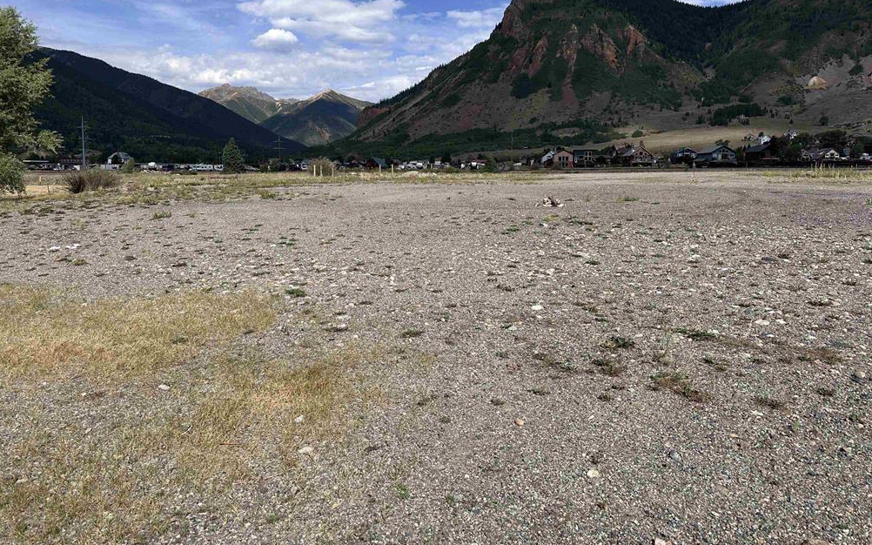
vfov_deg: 47.4
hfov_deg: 70.4
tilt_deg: -5.9
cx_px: 430
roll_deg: -0.5
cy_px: 225
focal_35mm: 26
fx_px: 618
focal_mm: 6.86
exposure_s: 1/5263
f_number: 1.78
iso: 80
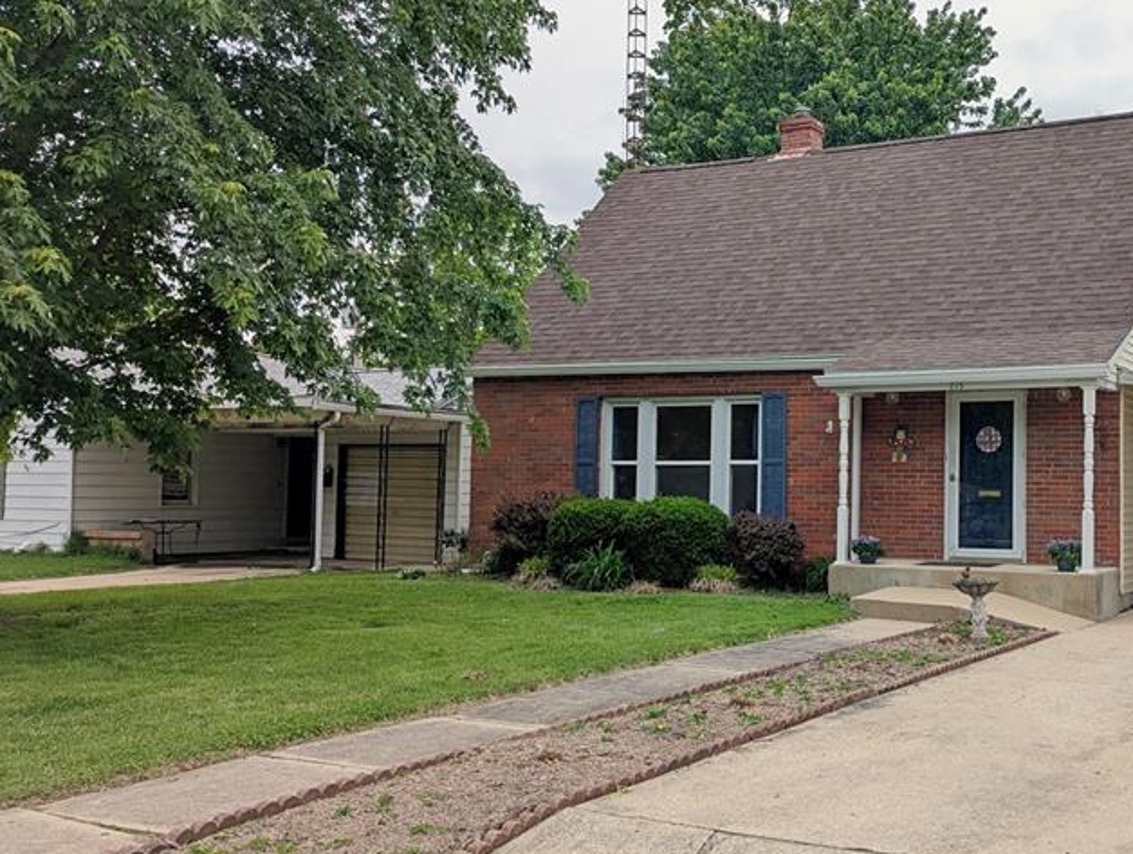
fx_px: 1278
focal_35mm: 39
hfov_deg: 46.1
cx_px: 848
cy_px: 462
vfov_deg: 36.9
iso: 29
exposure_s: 1/960
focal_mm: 6.81
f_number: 1.85
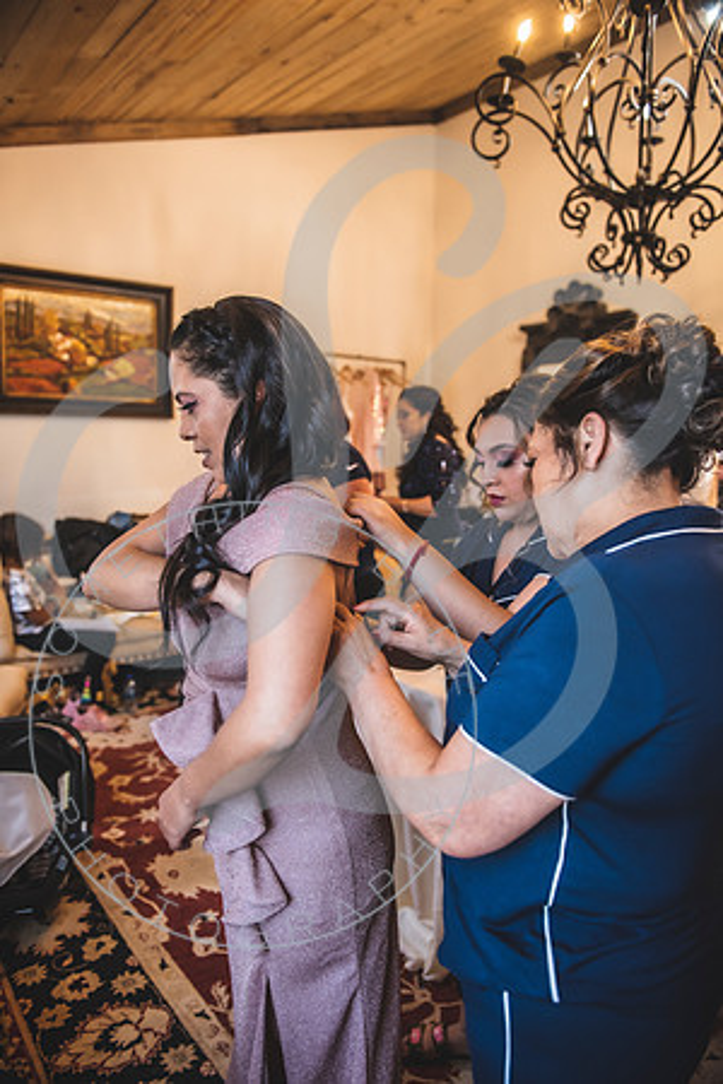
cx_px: 362
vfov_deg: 73.7
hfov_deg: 53.1
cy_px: 542
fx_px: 723
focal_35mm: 24
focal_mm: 24
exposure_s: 1/125
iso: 1000
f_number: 2.8
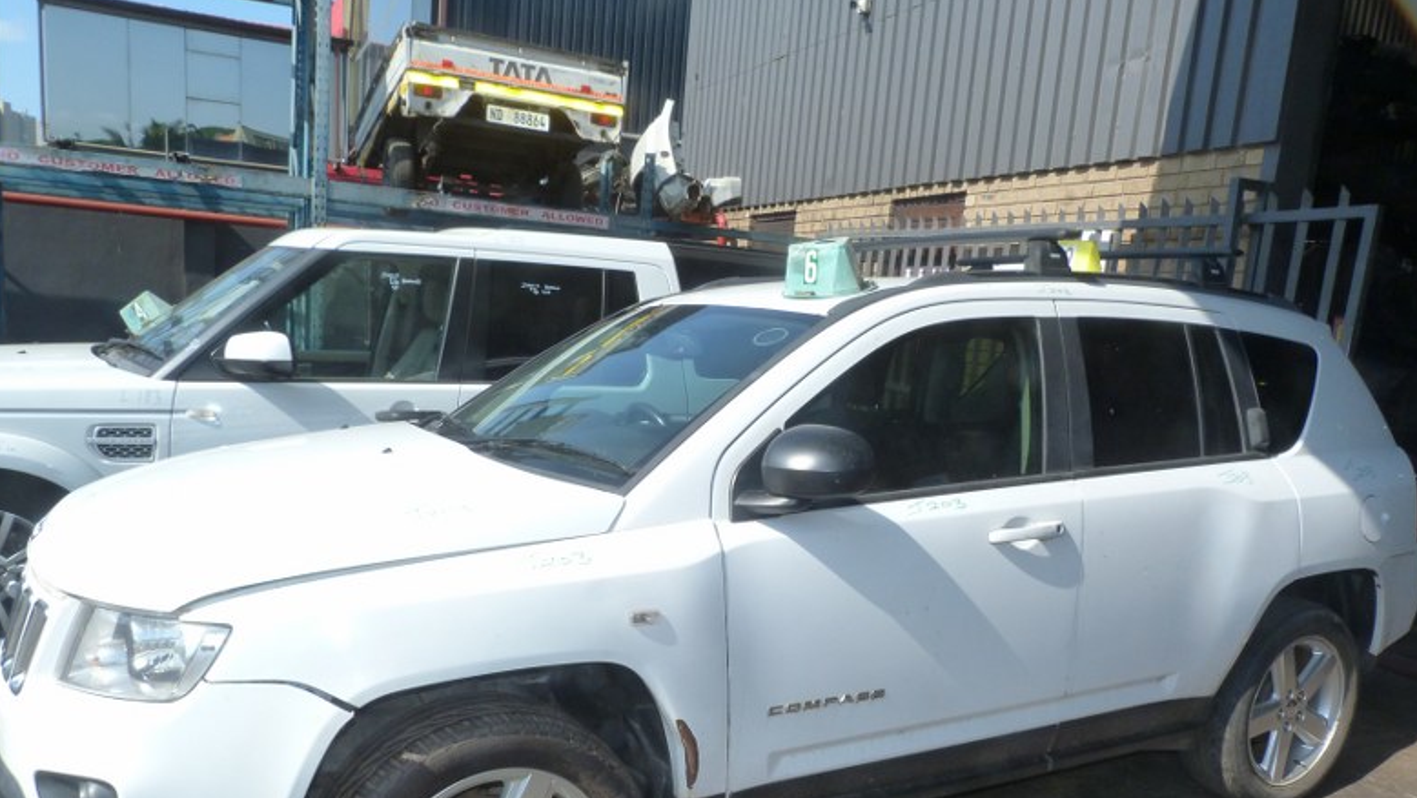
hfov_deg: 67.9
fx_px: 1052
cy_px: 536
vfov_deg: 41.0
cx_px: 710
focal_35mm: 28
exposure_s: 1/250
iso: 125
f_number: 5.6
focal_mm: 4.5
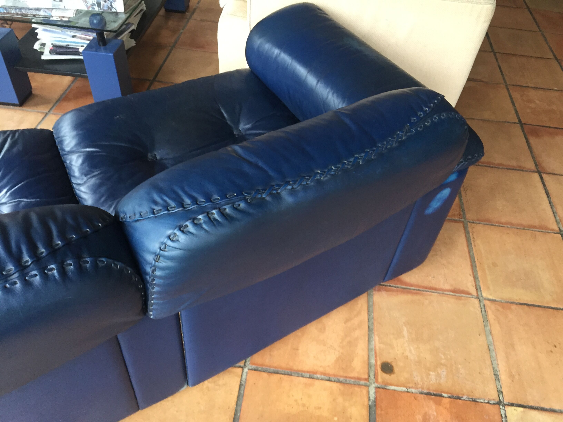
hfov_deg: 61.7
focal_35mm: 29
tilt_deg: -45.0
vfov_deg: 48.2
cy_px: 211
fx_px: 472
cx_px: 282
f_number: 2.2
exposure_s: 1/33
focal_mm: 4.15
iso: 80
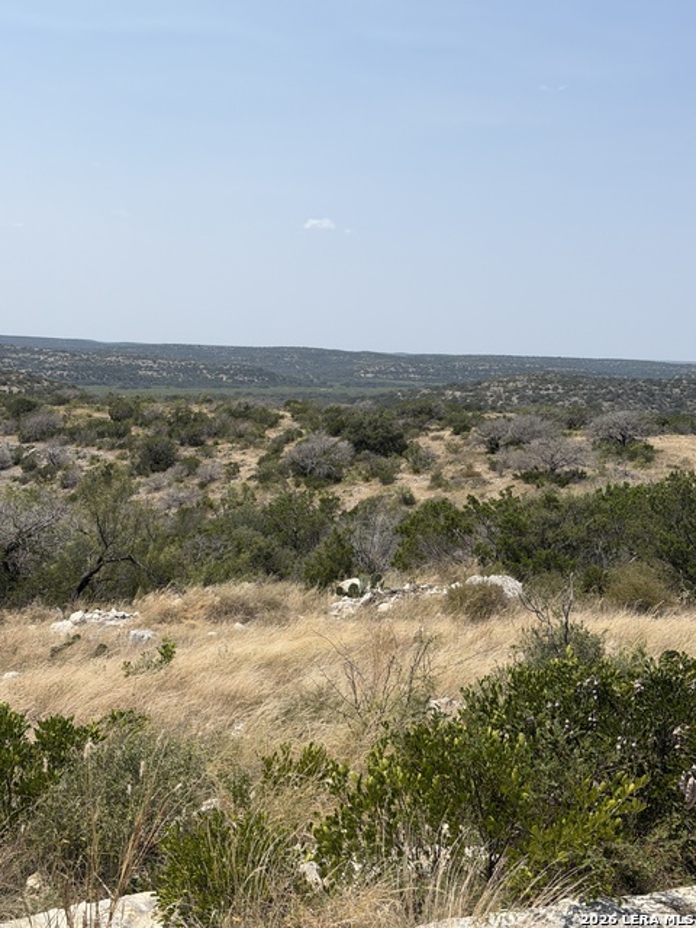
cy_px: 464
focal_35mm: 48
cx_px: 348
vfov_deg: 39.7
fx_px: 1287
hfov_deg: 30.3
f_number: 1.78
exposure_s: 1/6536
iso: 64
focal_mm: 6.76
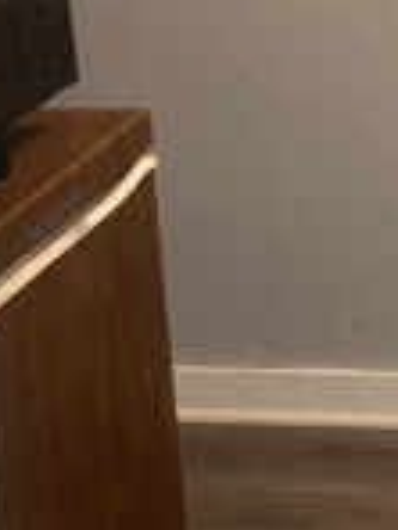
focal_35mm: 117
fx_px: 1794
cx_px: 731
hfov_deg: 11.7
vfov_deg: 15.9
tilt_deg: -9.4
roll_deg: +2.6
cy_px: -184
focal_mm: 5.96
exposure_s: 1/60
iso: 250
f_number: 1.6
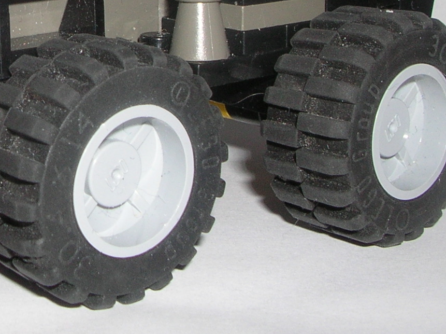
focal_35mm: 93
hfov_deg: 20.4
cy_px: -57
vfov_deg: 15.3
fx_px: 1197
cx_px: -12
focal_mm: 5.8
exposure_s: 1/60.1
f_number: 5.6
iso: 50
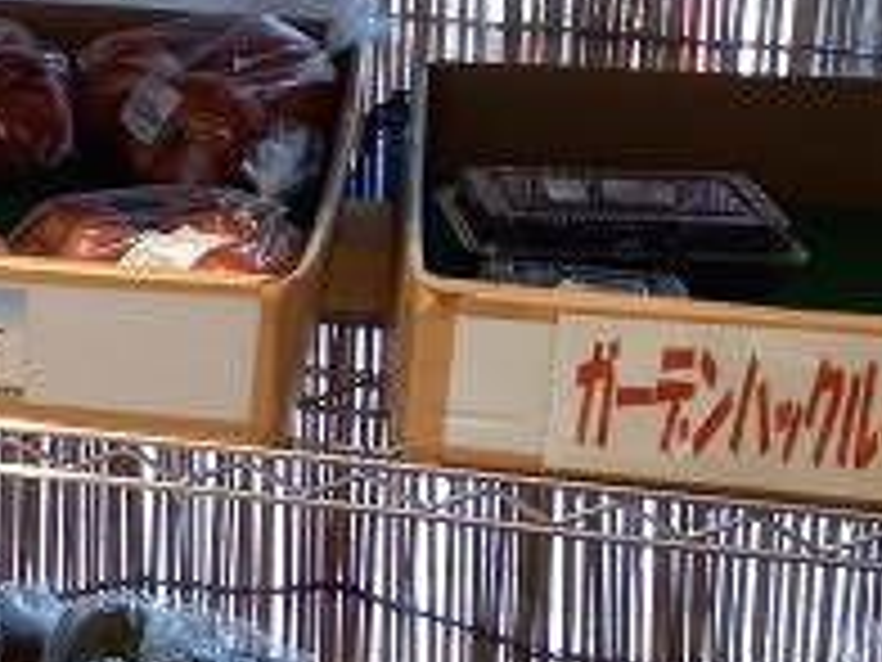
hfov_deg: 15.7
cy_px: 259
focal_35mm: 104
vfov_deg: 14.2
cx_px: -785
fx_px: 2650
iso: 200
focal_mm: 4.65
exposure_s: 1/60
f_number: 1.8
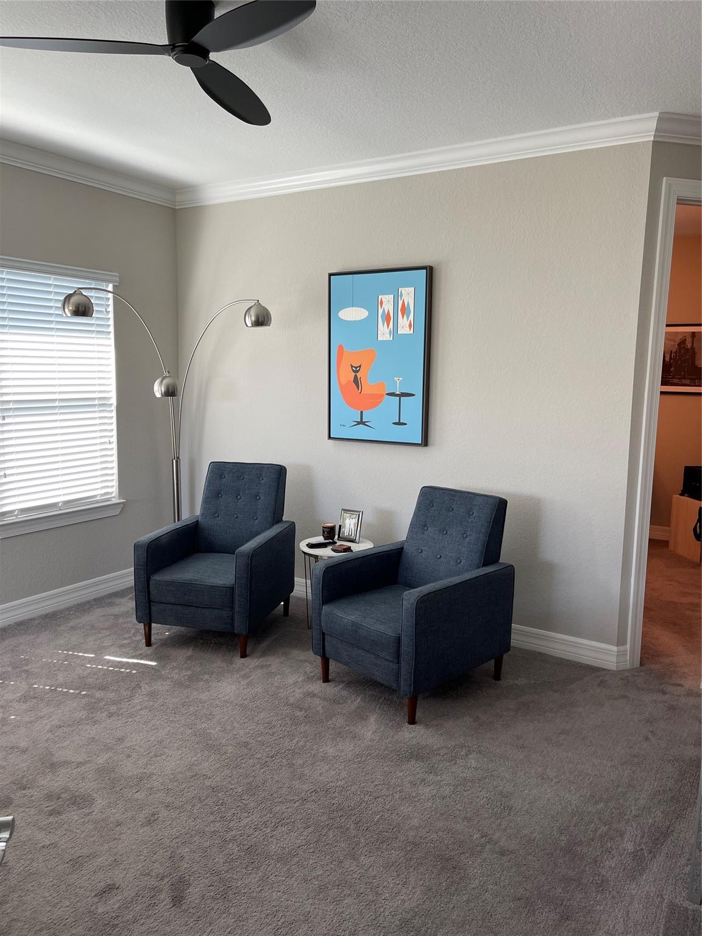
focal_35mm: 26
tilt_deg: -8.1
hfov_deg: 53.1
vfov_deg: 67.3
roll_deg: -1.3
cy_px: 468
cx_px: 351
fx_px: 703
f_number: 1.6
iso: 64
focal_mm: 5.1
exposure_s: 1/60
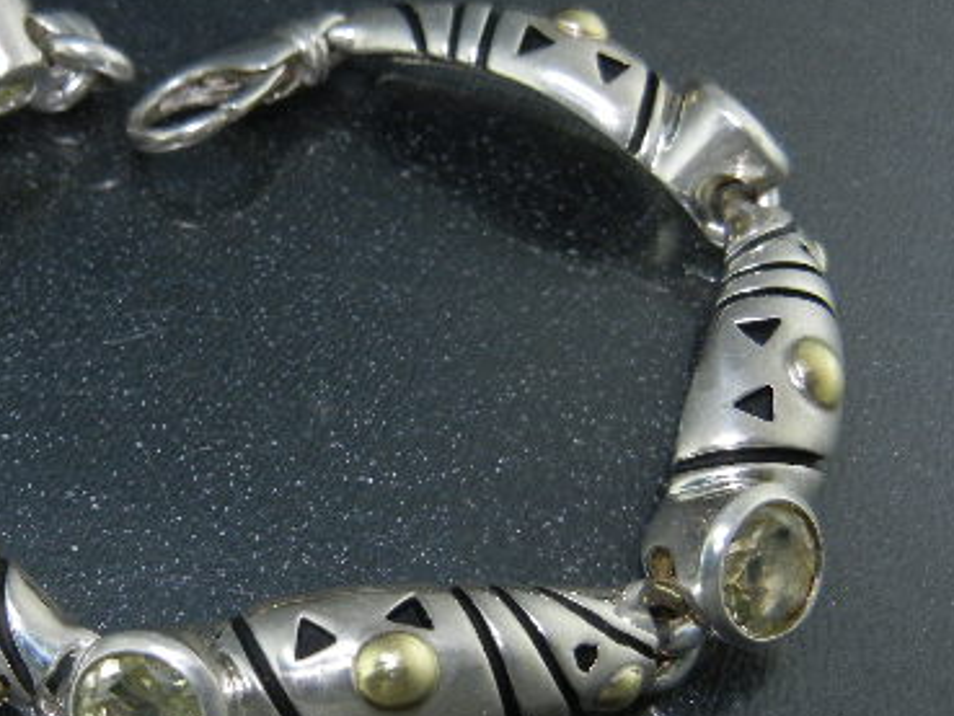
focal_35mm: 59
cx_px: 269
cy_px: 380
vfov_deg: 24.8
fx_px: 1627
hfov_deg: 32.2
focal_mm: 6.2
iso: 557
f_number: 7.2
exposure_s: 1/30
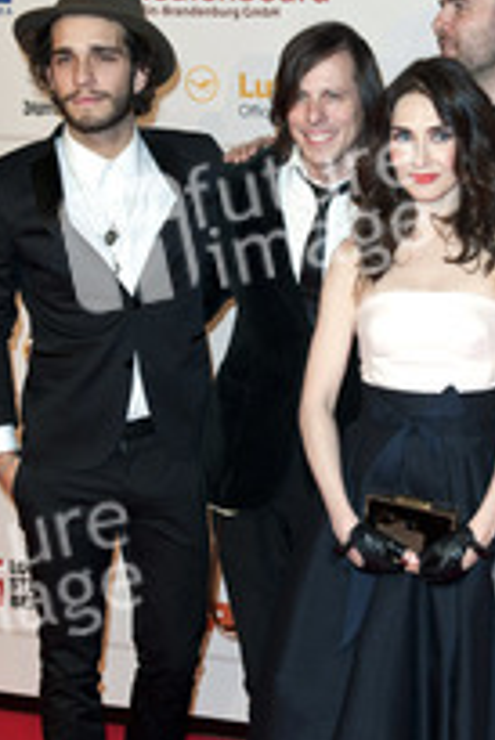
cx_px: 352
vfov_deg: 24.7
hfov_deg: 16.6
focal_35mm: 82
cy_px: 408
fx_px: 1688
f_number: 5.6
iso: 800
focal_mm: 42
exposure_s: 1/250
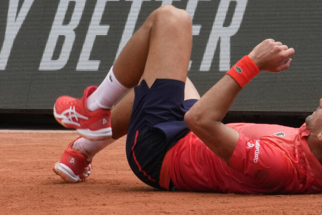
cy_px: 72
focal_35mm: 400
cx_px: 247
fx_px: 3578
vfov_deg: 3.4
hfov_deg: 5.1
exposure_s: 1/80
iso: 800
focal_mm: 171
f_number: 18
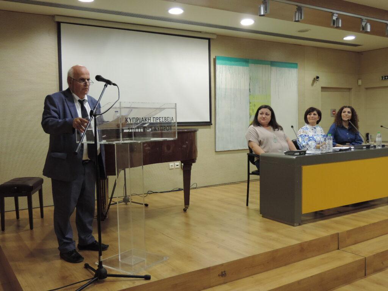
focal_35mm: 35
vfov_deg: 40.7
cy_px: 146
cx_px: 194
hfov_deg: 52.6
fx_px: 392
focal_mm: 6.2
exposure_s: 1/20
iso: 400
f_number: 3.3
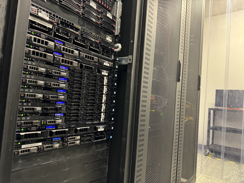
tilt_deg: +3.7
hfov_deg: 71.6
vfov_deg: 56.8
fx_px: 169
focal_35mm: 24
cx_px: 122
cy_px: 92
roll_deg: -4.7
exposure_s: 1/33
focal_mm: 6.76
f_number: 1.78
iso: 800
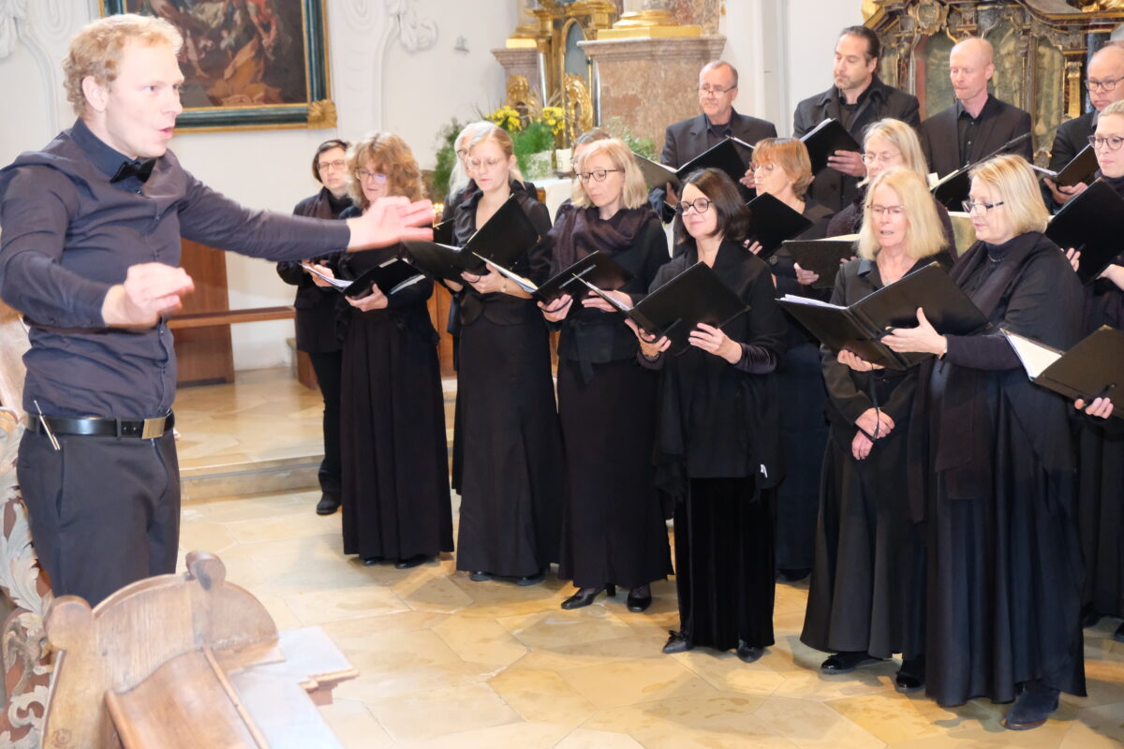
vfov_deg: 24.2
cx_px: 562
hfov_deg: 35.6
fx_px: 1748
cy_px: 374
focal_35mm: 56
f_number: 3.6
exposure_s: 1/60
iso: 5000
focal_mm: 37.4
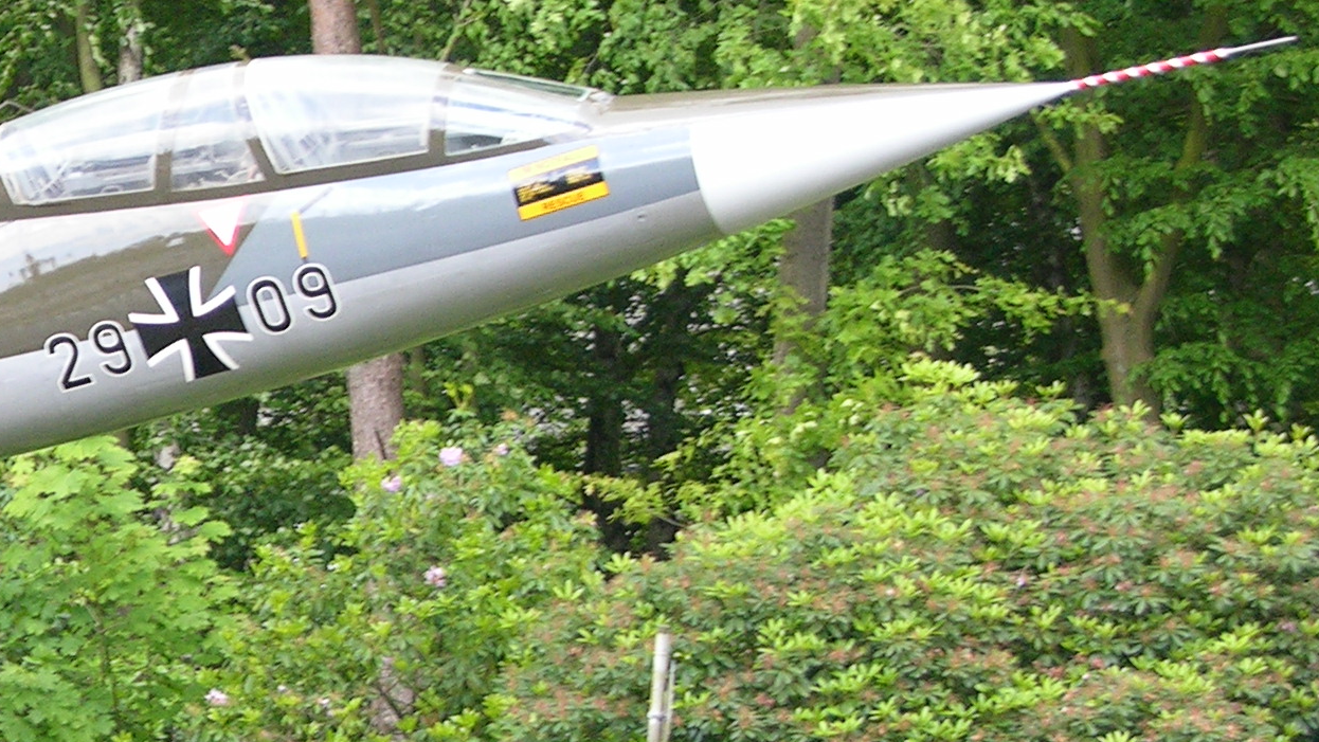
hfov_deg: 11.9
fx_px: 6191
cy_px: 466
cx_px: -218
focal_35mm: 177
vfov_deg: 6.9
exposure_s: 1/60.3
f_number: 3.2
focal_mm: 15.7
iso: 100
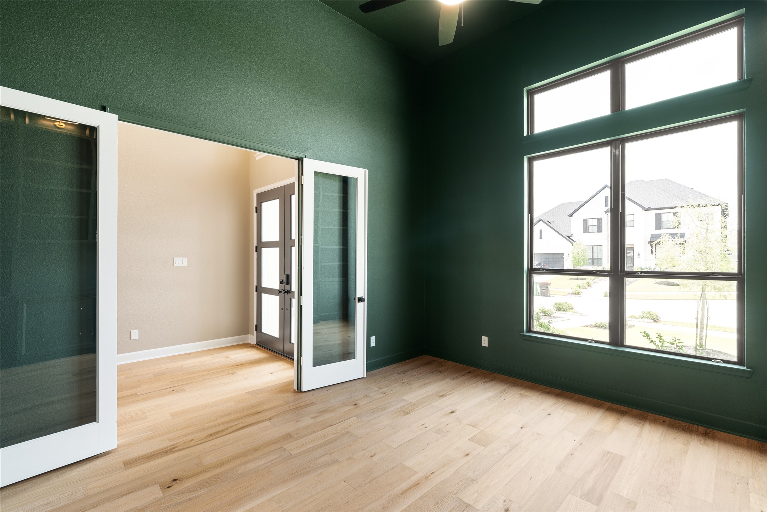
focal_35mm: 16
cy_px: 256
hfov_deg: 96.7
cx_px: 384
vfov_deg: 73.7
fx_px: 341
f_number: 9
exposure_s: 1/1.25
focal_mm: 16
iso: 200
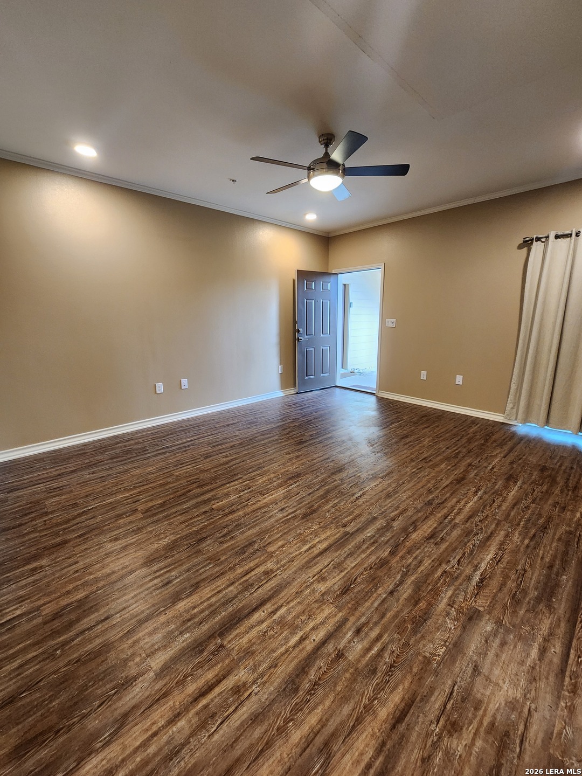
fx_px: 291
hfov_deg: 89.9
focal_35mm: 13
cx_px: 291
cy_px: 388
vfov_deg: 106.2
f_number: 2.2
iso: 400
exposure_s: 1/60
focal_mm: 2.2
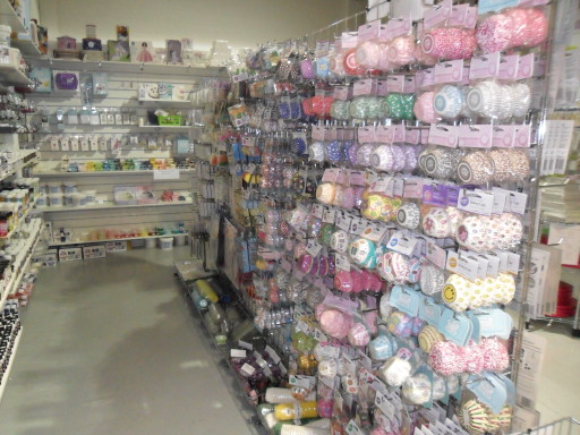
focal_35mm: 27
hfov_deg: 65.3
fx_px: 452
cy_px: 218
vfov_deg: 51.4
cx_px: 290
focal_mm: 4.9
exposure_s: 1/45
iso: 400
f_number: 3.5
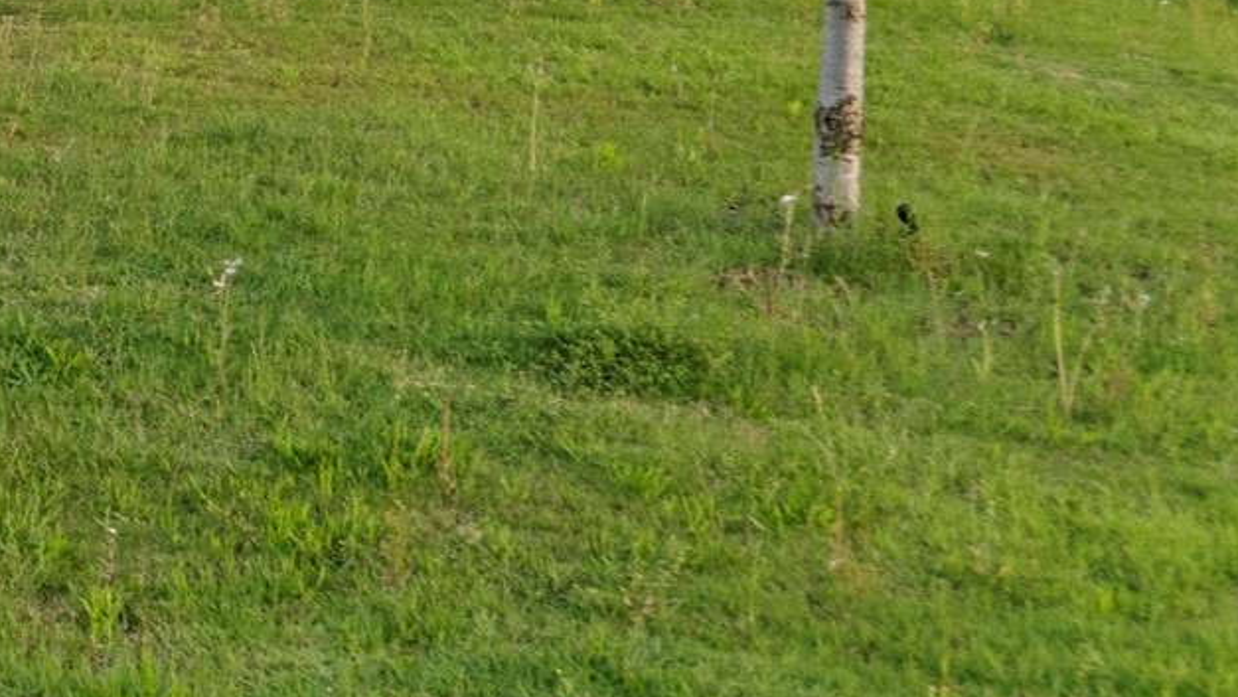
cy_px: -255
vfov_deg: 10.2
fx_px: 3809
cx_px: -813
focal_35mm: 116
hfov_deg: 16.3
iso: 800
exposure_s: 1/8
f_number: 8
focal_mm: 32
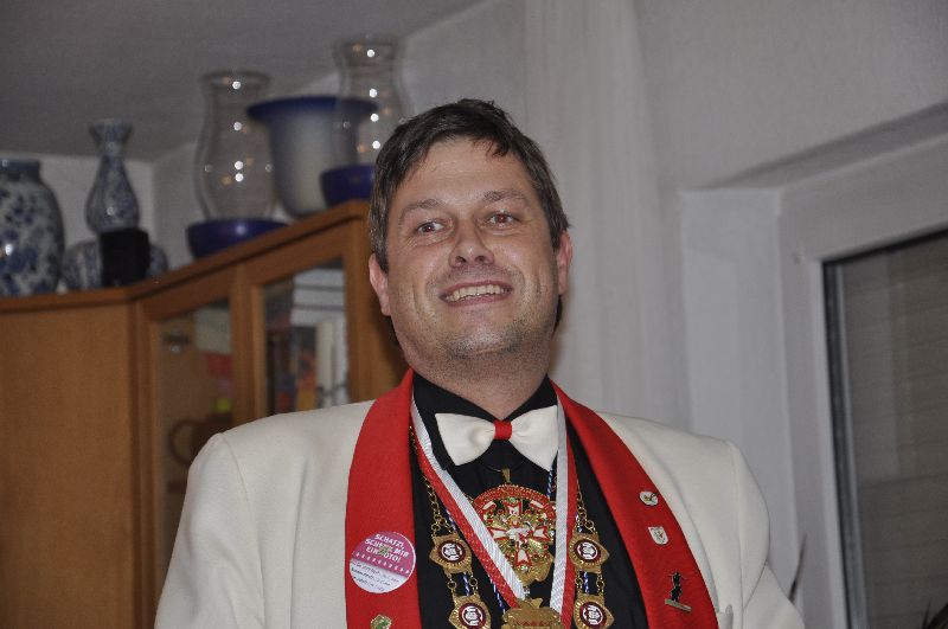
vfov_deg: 10.7
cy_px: 314
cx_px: 474
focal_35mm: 128
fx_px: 3353
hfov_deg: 16.1
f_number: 5.6
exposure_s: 1/60
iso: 400
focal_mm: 85
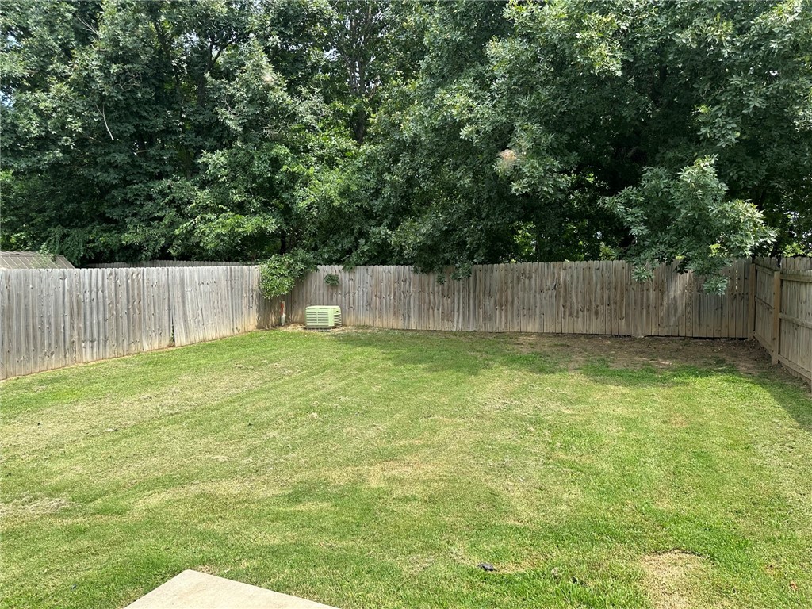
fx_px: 563
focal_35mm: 24
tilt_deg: -2.2
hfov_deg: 71.6
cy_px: 304
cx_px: 406
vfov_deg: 56.8
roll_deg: -1.0
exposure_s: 1/1304
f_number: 1.78
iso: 80
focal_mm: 6.86
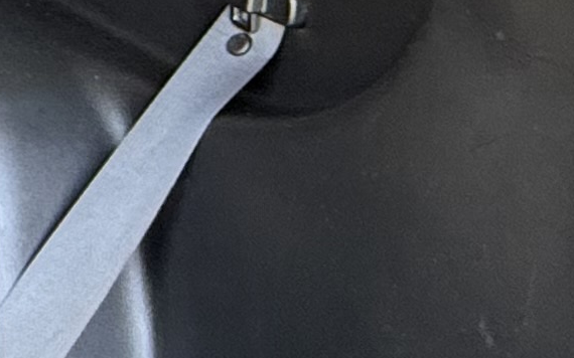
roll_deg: -1.4
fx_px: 1642
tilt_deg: -13.0
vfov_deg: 12.1
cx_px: -848
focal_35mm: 105
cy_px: -110
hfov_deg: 13.6
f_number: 2.2
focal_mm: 2.22
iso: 250
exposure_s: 1/99
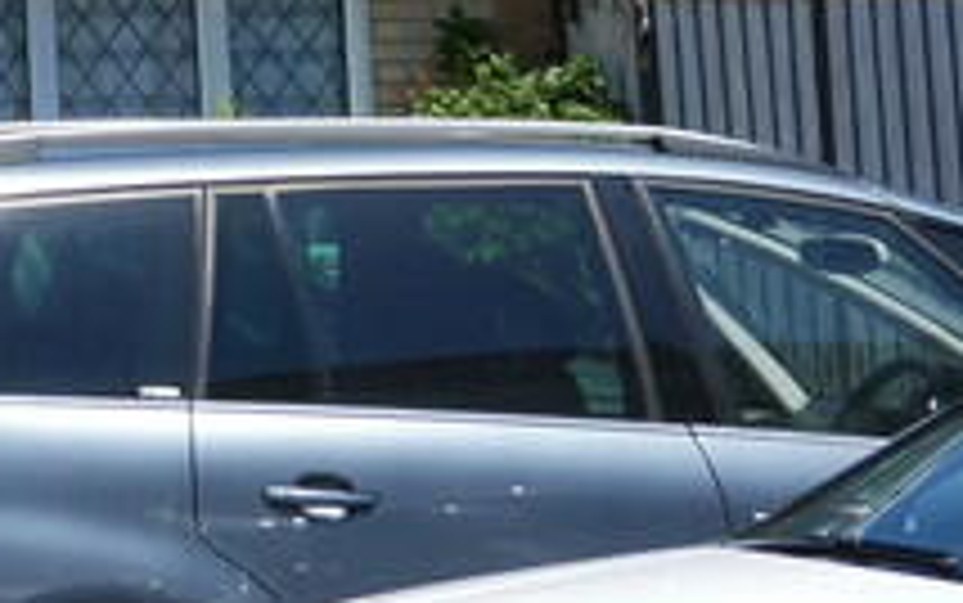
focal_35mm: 183
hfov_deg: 10.3
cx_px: -1152
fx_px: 4805
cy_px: -808
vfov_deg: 6.8
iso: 400
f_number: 9
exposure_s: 1/500
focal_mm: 18
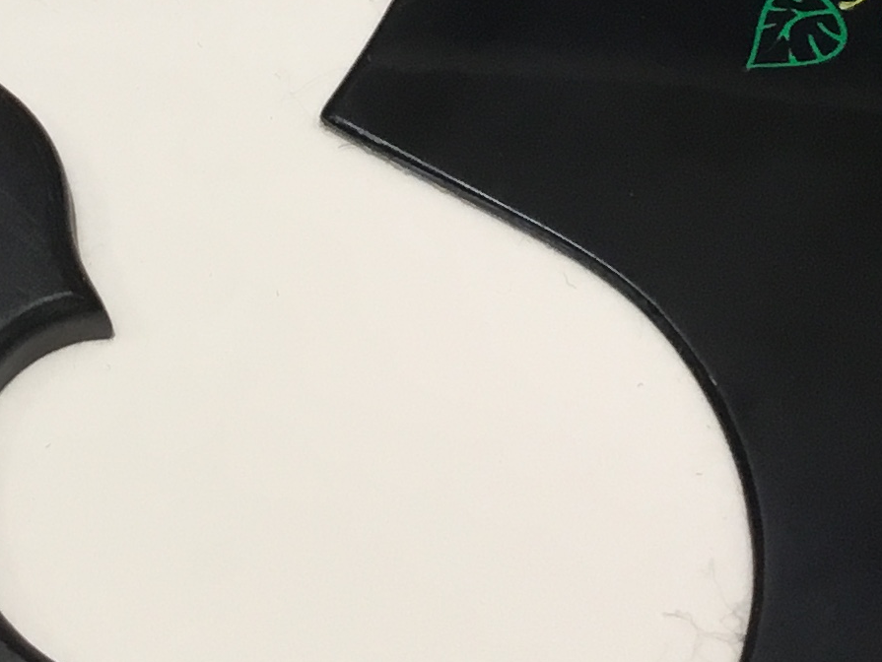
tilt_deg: -58.0
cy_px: -255
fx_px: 2880
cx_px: 430
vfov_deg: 12.6
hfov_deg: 17.4
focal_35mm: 113
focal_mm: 3.3
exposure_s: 1/30
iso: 64
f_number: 2.4
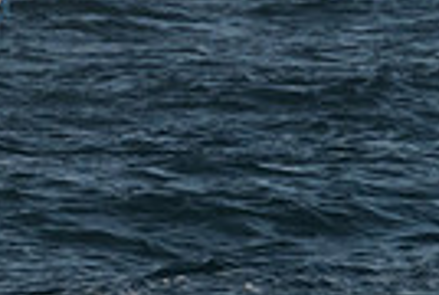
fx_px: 15754
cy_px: -244
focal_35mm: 1289
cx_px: -488
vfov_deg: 1.1
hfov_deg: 1.6
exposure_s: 1/1250
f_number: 8
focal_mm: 180
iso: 400
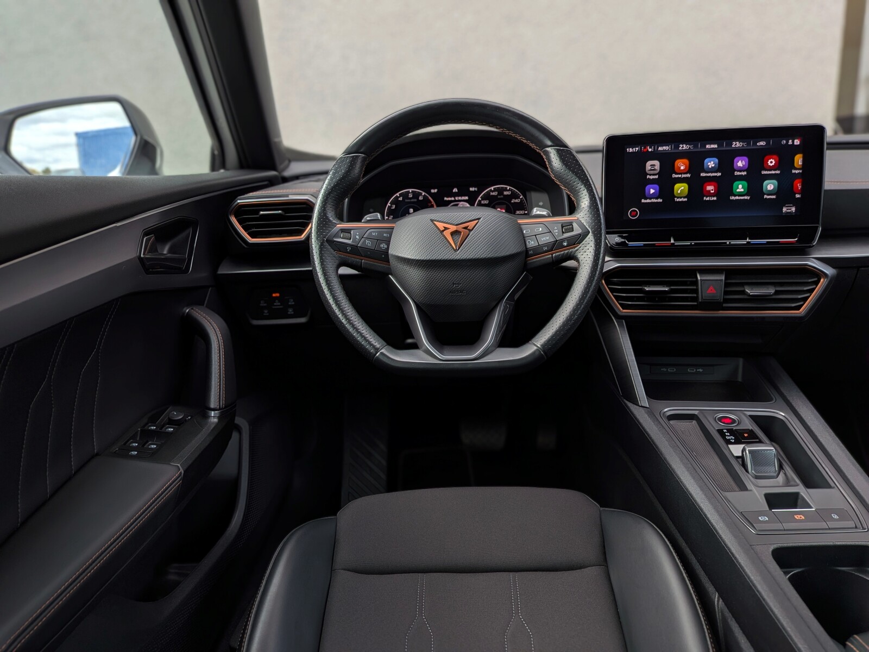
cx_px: 434
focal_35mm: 24
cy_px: 326
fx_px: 602
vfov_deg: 56.8
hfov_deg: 71.6
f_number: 1.7
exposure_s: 1/215
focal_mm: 4.53
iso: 31
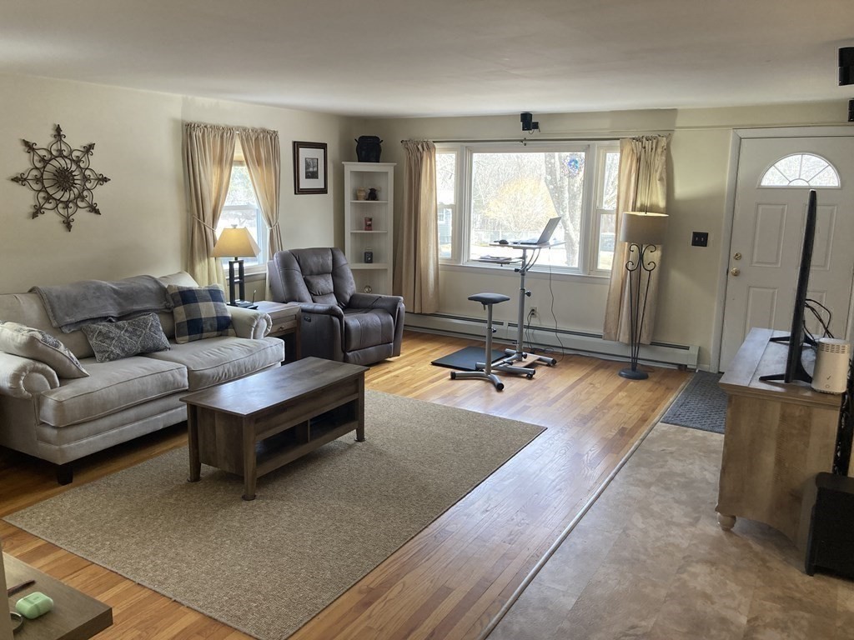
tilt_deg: -10.9
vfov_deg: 49.7
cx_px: 427
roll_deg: -2.3
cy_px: 320
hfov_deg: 63.4
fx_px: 691
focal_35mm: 28
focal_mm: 3.99
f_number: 1.8
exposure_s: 1/72
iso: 80
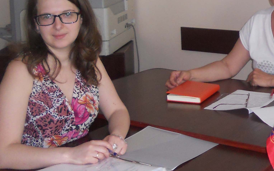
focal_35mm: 75
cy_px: -10
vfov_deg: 16.9
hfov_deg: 26.5
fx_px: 560
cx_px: 253
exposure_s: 1/25
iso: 200
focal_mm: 4.9
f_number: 3.2
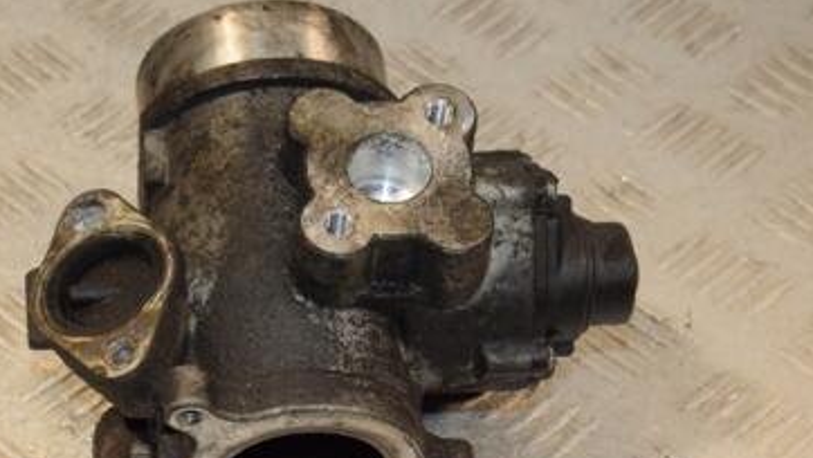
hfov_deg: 17.1
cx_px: 254
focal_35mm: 125
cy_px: 222
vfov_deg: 9.7
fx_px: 2696
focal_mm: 48
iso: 800
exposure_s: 1/200
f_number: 6.3
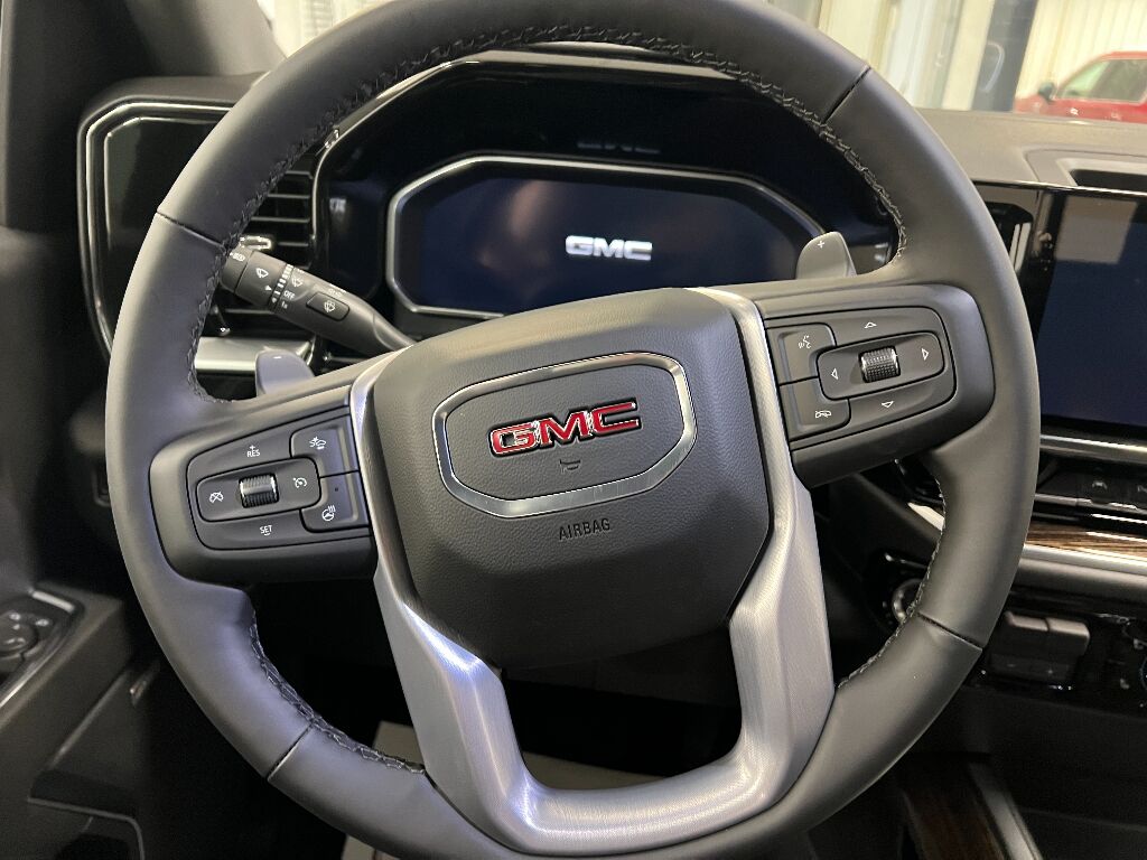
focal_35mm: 26
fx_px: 862
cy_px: 430
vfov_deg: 53.1
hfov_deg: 67.3
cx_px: 574
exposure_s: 1/40
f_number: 1.5
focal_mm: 5.7
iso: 500
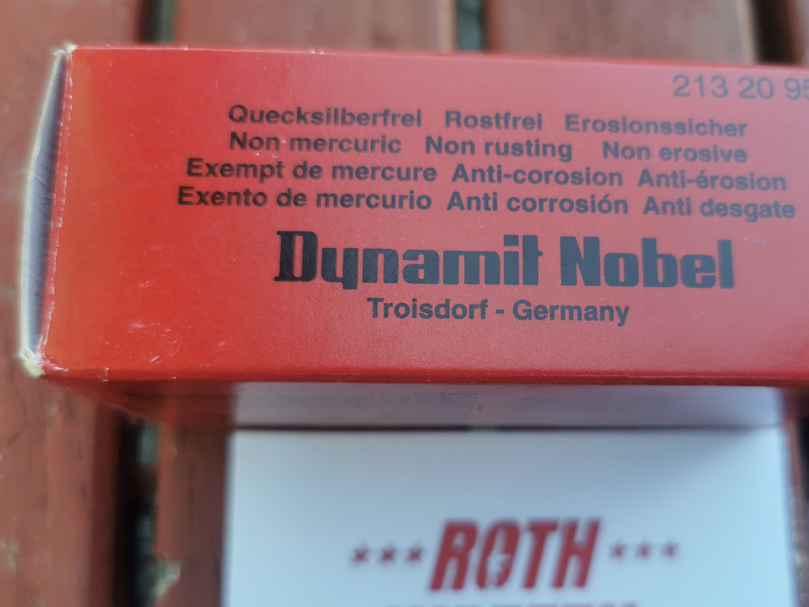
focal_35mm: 34
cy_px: 333
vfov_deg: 41.8
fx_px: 795
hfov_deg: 53.6
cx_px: 483
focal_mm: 5.56
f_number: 1.6
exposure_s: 1/151
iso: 50
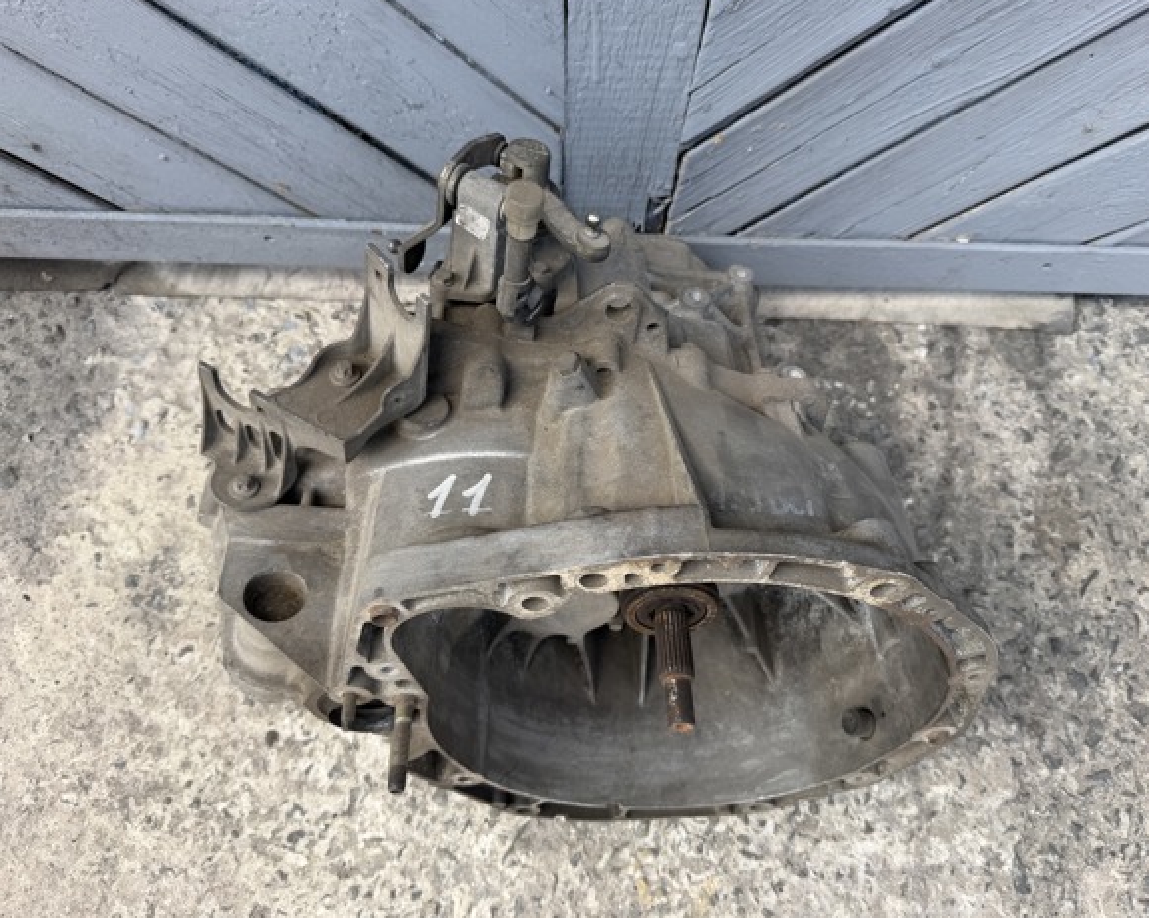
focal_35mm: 26
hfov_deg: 66.0
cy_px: 450
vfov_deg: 54.9
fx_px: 884
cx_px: 603
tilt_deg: -62.7
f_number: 1.78
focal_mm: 6.76
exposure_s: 1/453
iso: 80
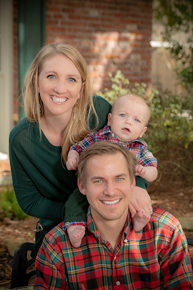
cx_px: 96
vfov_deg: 20.4
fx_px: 804
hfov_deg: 13.7
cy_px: 145
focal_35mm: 100
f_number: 5.6
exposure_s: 1/200
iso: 320
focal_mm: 100
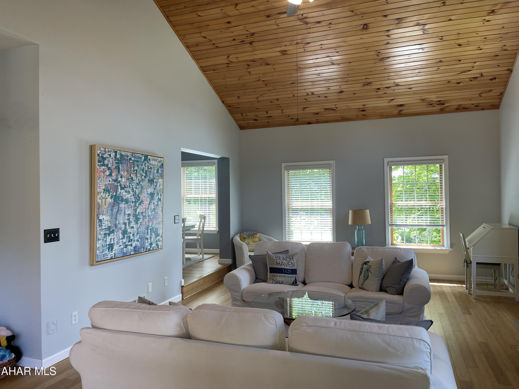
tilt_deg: -1.0
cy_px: 194
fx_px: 375
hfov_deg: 69.4
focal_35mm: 25
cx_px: 260
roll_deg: +0.2
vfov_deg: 54.9
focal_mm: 5.1
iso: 64
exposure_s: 1/120
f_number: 1.6
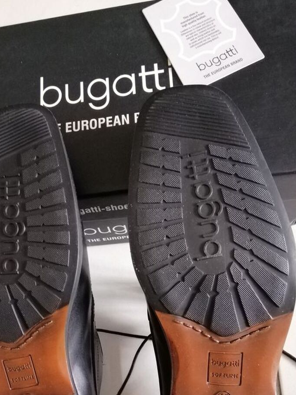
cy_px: 282
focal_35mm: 38
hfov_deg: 37.4
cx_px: 106
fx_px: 433
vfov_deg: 47.7
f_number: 2.2
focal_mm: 3.81
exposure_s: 1/16.7
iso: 800
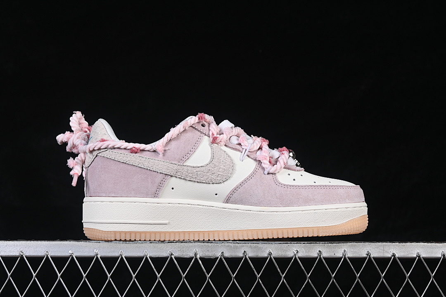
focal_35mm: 75
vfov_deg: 18.2
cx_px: 223
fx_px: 929
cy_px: 148
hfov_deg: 27.0
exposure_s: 1/80
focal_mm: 50
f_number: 8
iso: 160
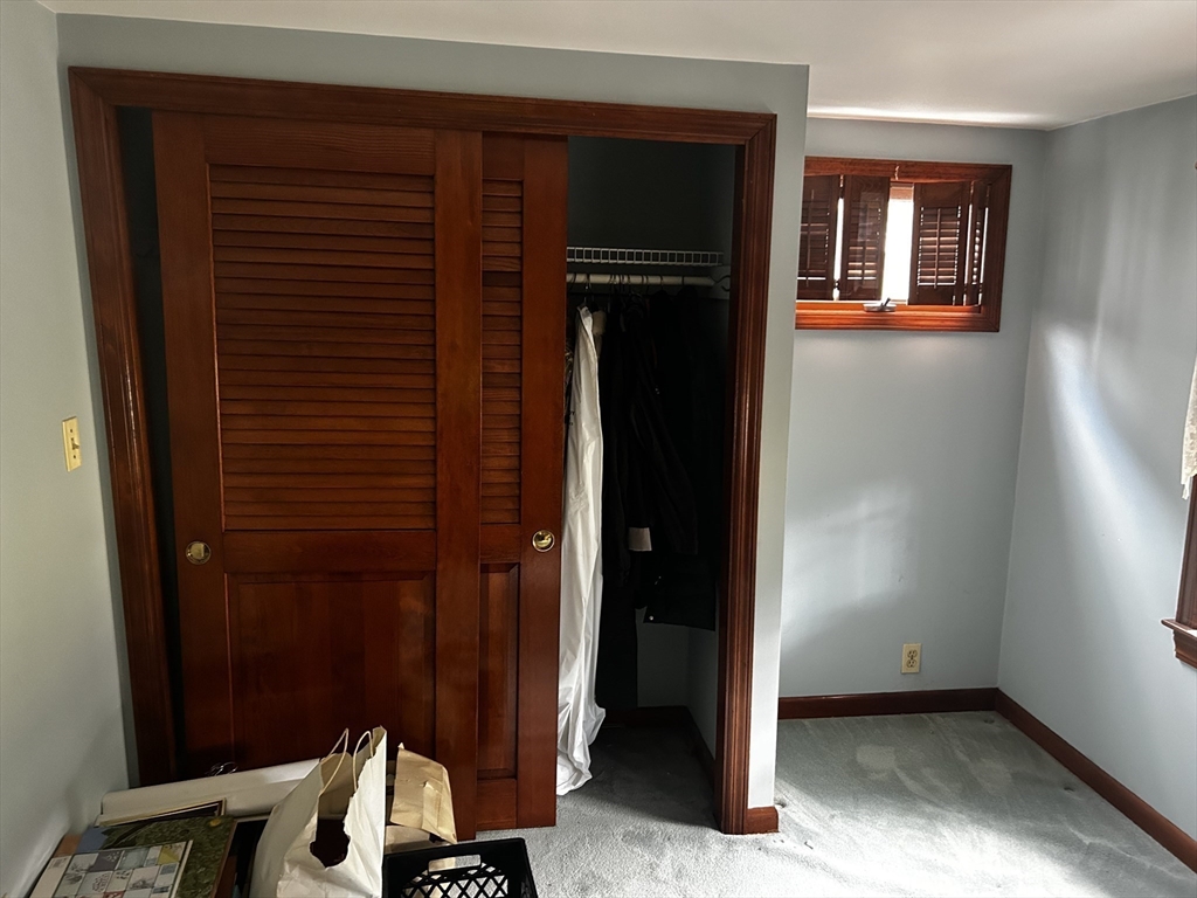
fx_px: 899
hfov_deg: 67.3
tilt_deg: -11.1
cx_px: 598
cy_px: 449
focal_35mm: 26
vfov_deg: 53.1
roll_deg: +0.3
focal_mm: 5.7
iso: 500
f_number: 1.5
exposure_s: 1/40
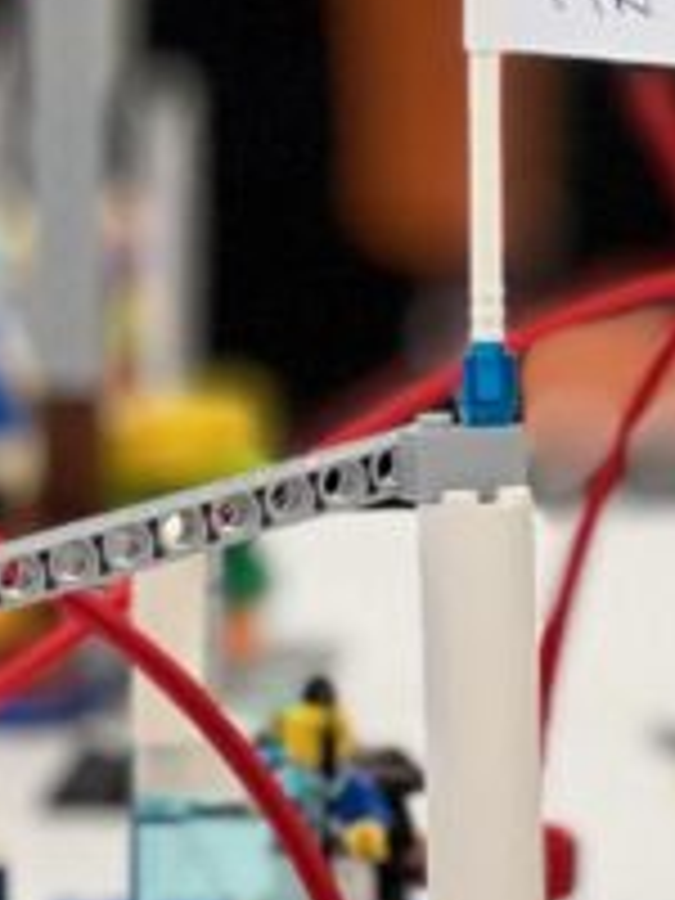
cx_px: -400
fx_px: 10270
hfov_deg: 3.7
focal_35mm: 395
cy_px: 396
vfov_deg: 5.0
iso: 250
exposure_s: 1/100
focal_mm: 9
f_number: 2.8
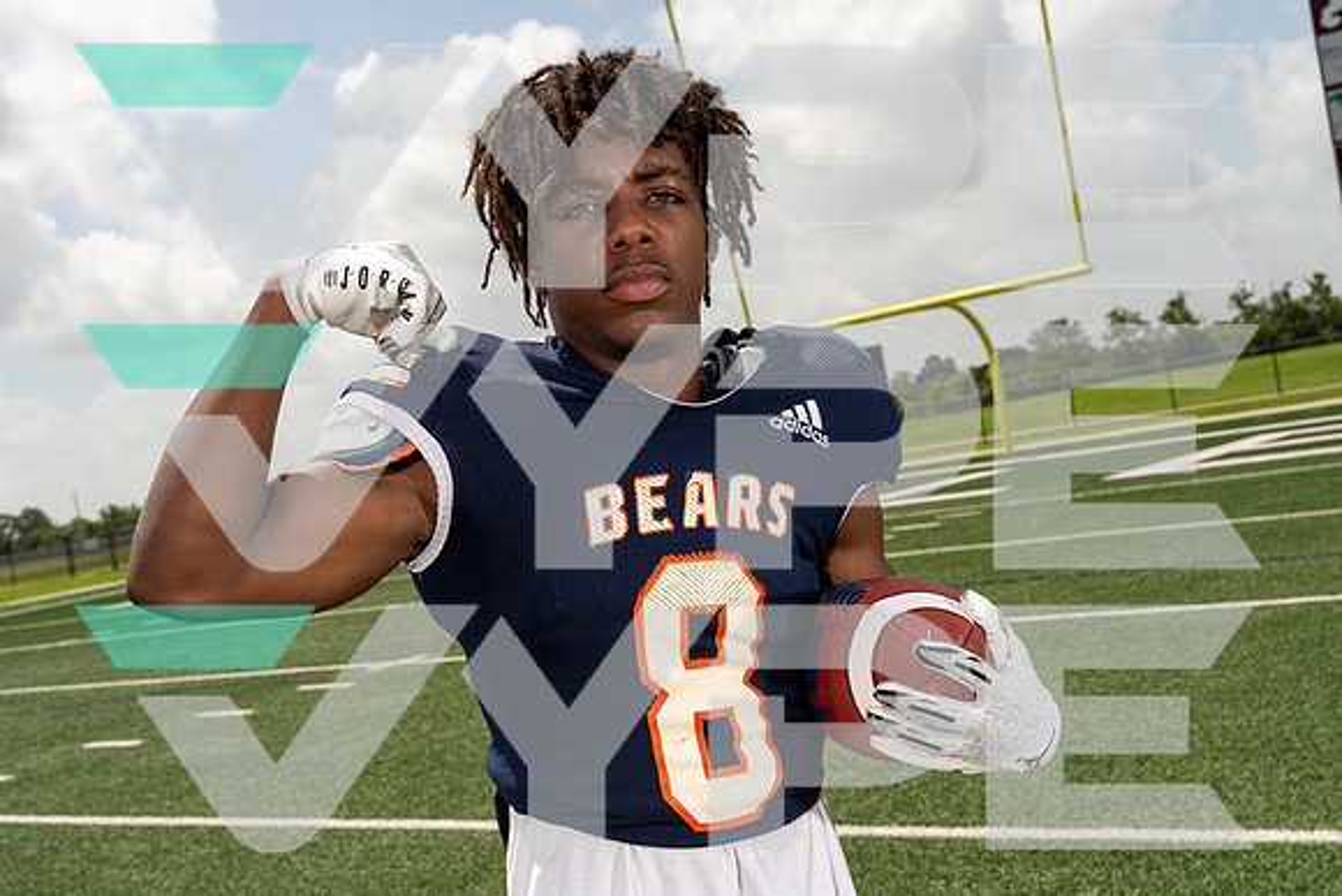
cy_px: 448
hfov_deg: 41.1
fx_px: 1790
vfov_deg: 28.1
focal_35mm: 48
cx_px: 671
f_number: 10
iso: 100
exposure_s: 1/250
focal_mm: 48
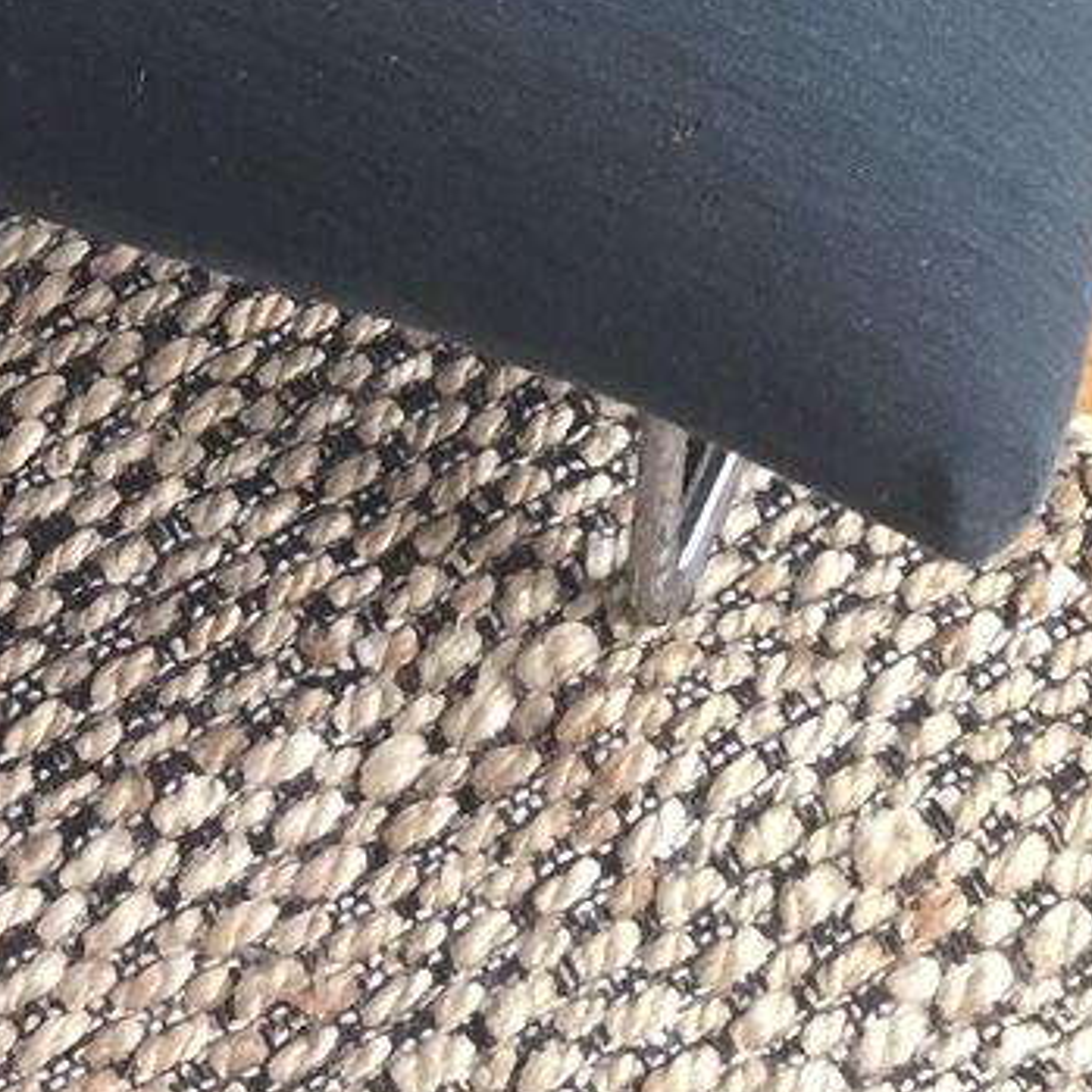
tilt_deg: -38.5
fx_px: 4283
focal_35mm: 120
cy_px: -1421
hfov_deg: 14.5
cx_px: 535
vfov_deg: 12.0
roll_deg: -2.4
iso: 64
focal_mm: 4.15
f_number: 2.2
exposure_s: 1/33
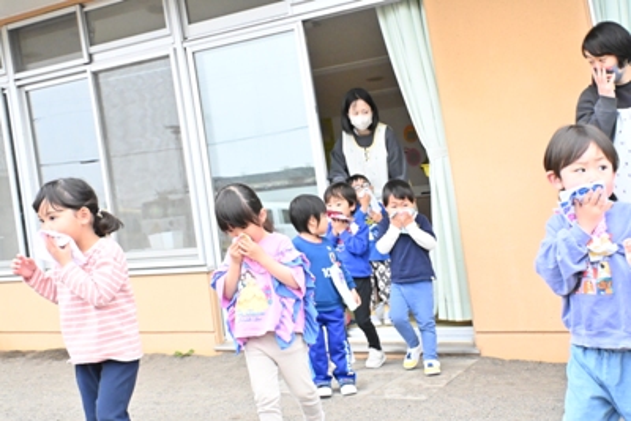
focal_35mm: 42
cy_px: 210
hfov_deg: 46.4
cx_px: 316
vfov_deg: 31.9
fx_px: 736
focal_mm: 28
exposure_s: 1/1250
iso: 6400
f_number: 8
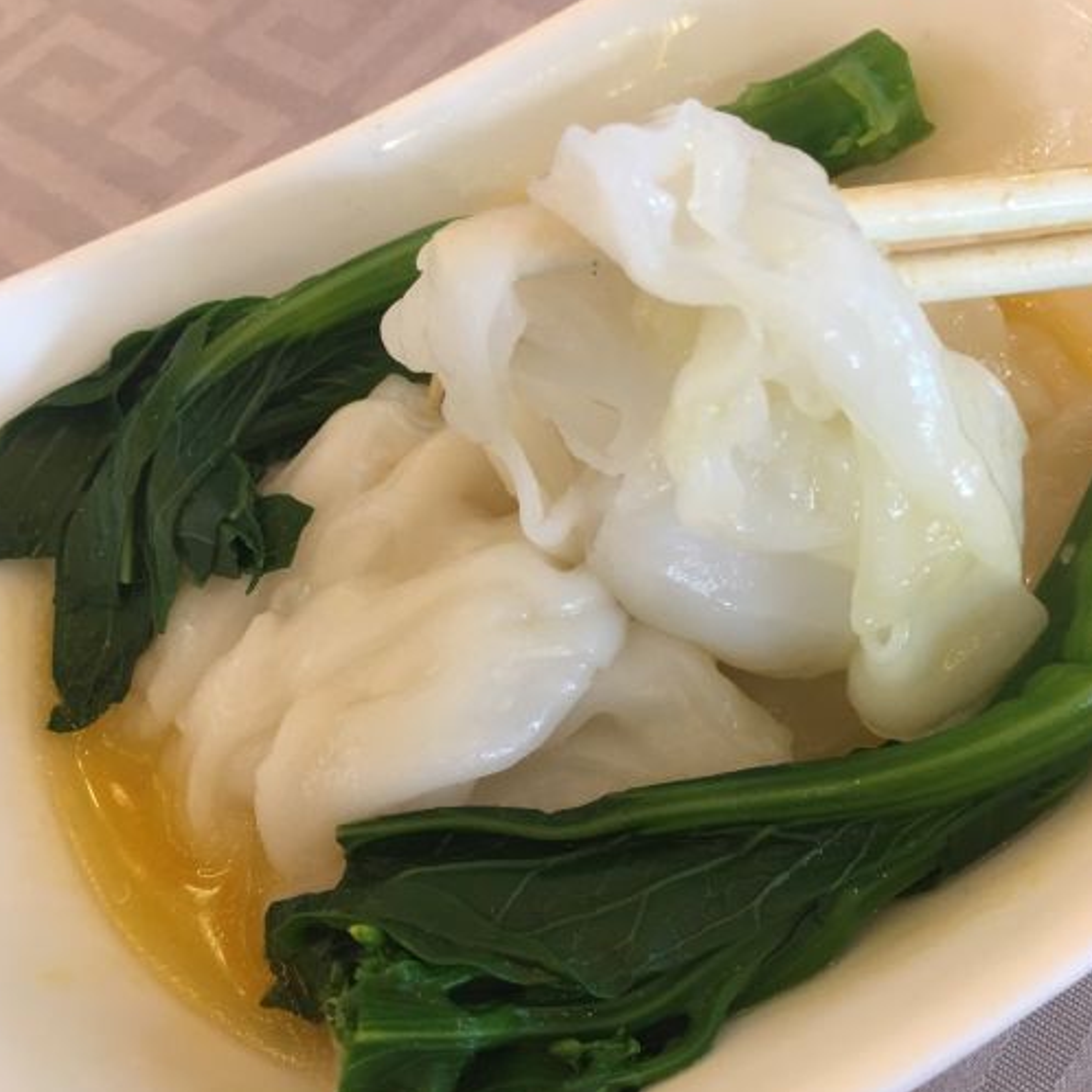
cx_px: 541
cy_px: 522
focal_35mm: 36
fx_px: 1285
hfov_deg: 46.0
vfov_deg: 46.0
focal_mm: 4.15
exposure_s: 1/17
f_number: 2.2
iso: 50
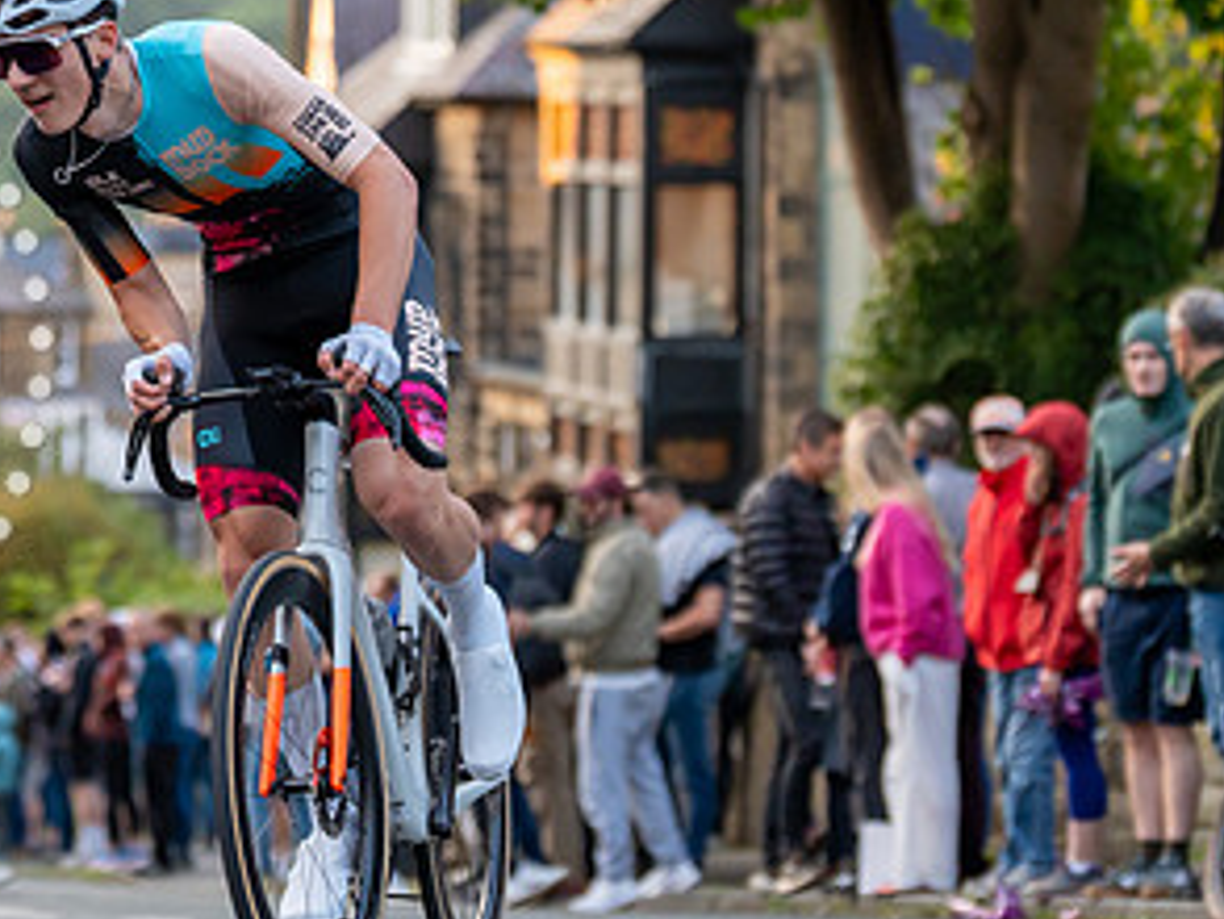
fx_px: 6332
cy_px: 132
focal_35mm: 179
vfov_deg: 8.3
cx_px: 309
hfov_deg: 11.0
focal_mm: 94
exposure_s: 1/1000
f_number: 2.8
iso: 2000
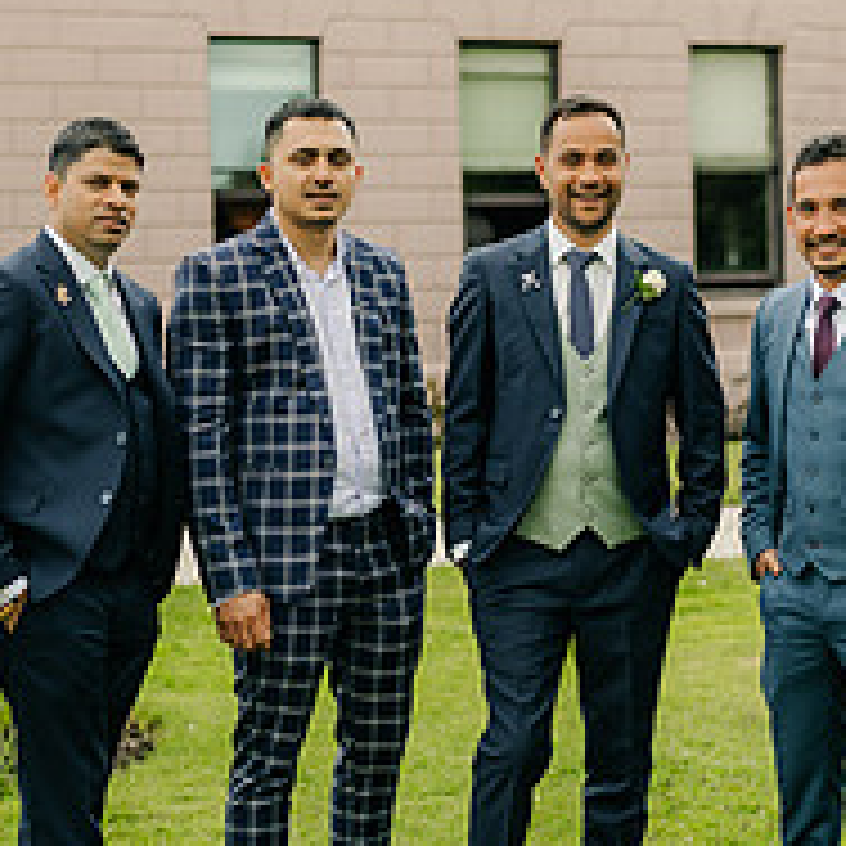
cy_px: 340
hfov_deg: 18.8
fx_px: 2544
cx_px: 544
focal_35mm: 92
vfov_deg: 18.9
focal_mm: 35
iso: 100
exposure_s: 1/500
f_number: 1.6
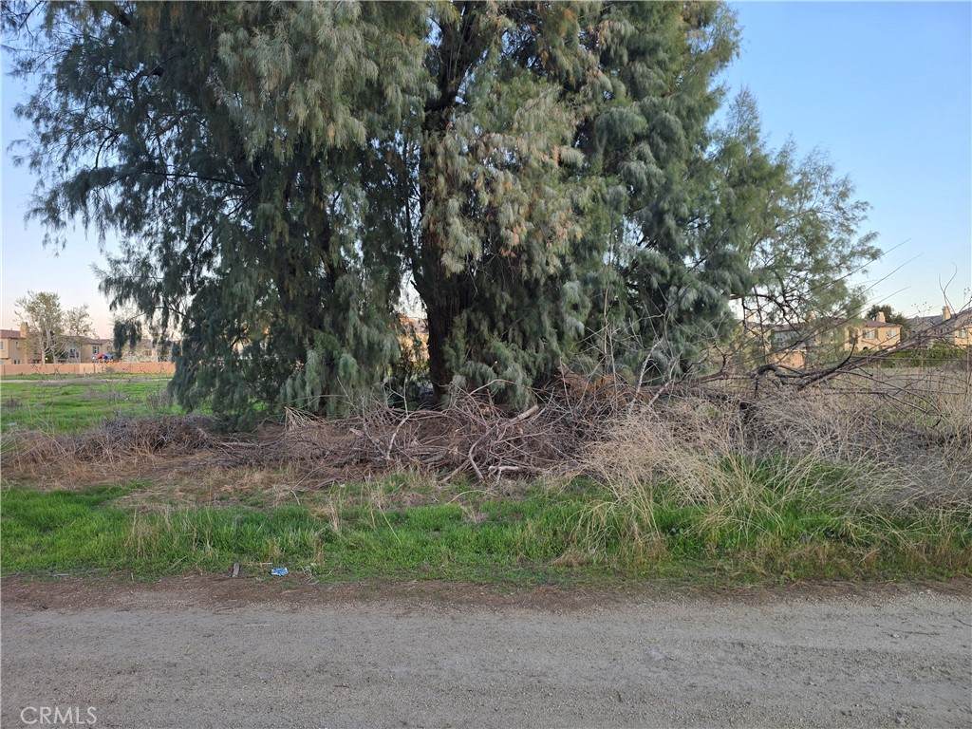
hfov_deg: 73.9
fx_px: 646
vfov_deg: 58.9
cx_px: 486
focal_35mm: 23
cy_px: 364
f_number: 1.7
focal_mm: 6.3
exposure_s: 1/180
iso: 40
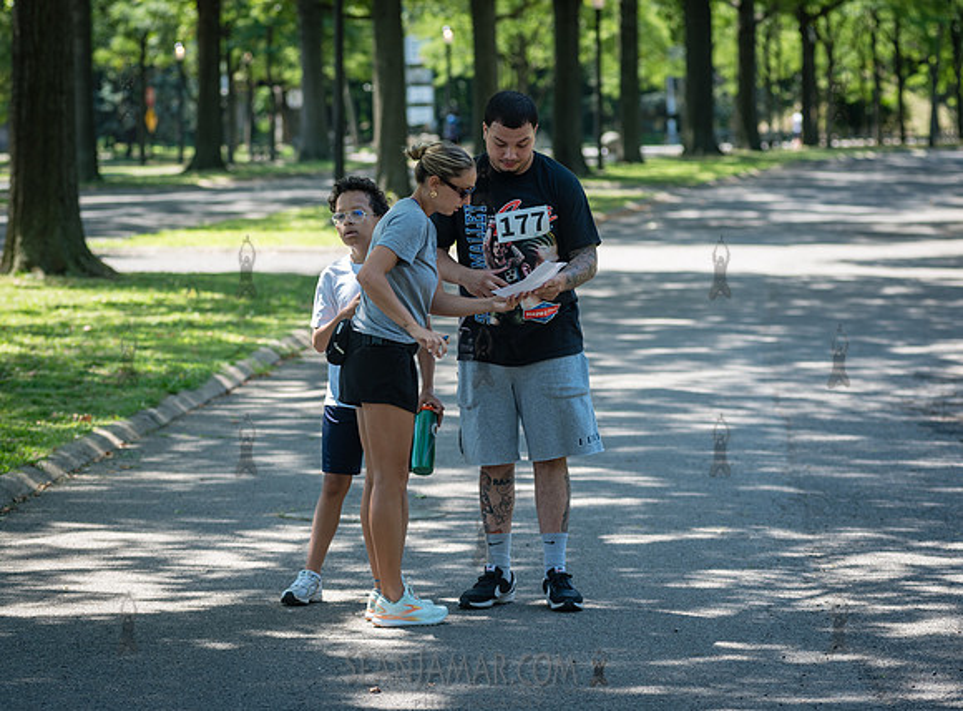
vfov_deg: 10.0
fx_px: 4069
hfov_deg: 13.5
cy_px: 304
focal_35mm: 147
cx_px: 425
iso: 200
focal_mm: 120
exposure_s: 1/320
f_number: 4
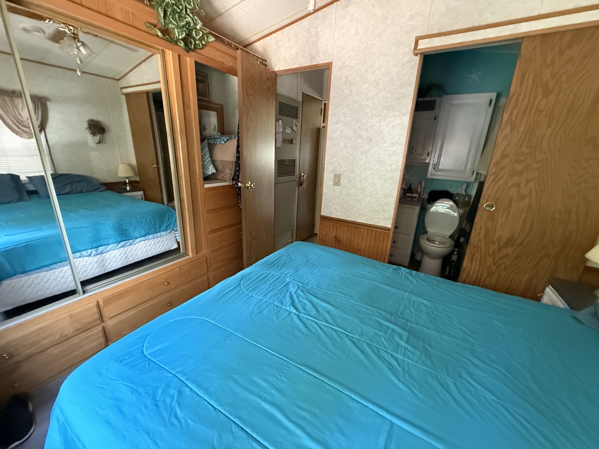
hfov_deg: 102.1
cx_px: 300
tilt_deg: -17.6
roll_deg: -2.0
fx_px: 242
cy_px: 224
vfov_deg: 85.7
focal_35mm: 14
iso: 1000
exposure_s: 1/60
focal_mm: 2.22
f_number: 2.2
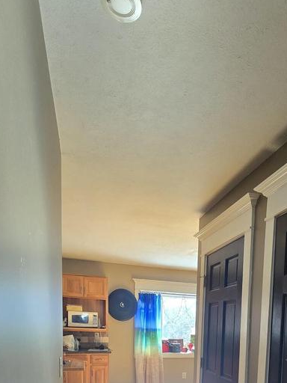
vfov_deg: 56.5
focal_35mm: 26
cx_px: 206
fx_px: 287
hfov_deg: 51.4
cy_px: 355
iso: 80
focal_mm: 2.2
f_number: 2.2
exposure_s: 1/60
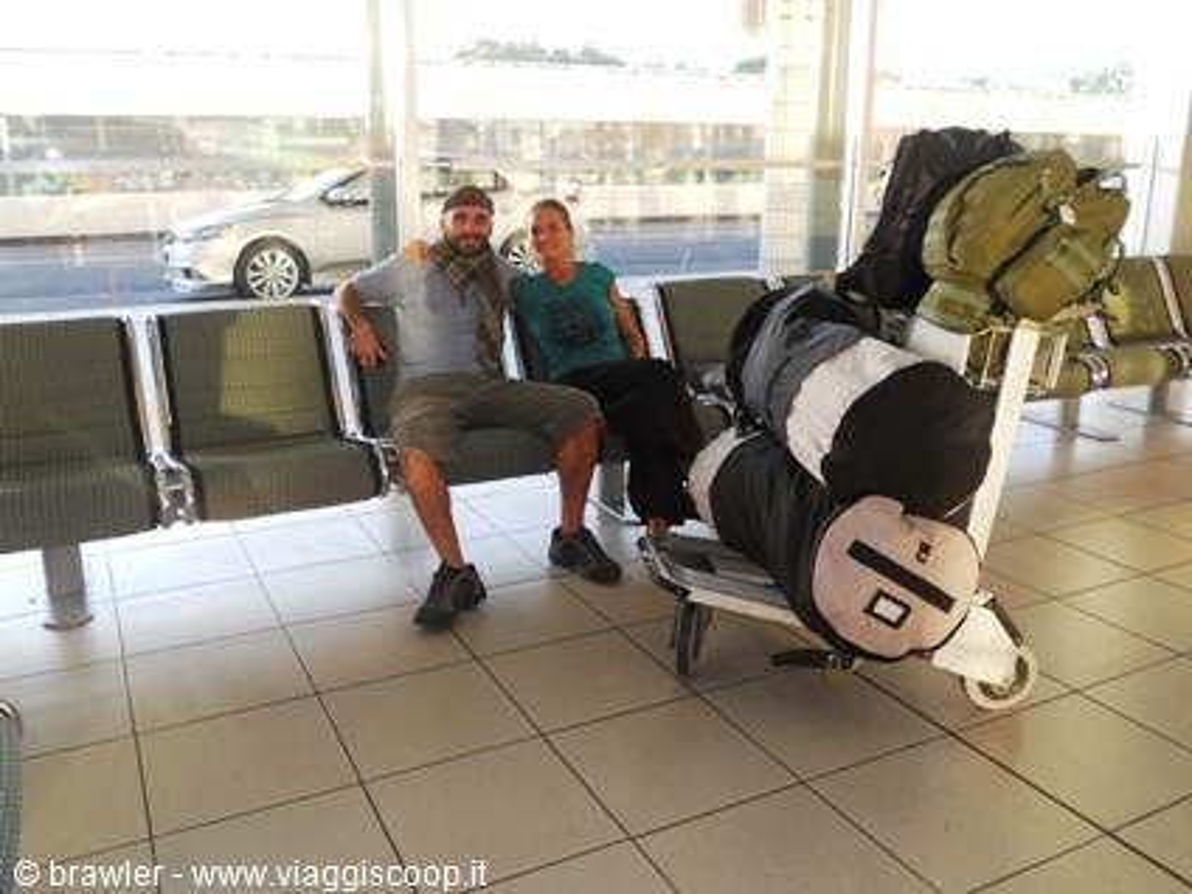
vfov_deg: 44.2
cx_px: 596
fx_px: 1102
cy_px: 447
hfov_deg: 56.8
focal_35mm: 32
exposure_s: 1/40
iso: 80
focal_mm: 5.8
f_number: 3.5
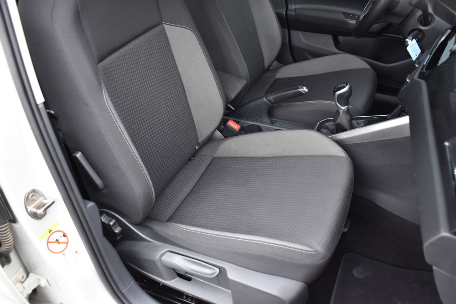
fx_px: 380
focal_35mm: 30
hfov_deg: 61.9
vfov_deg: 43.6
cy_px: 152
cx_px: 228
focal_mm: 20
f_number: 4
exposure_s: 1/60
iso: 500
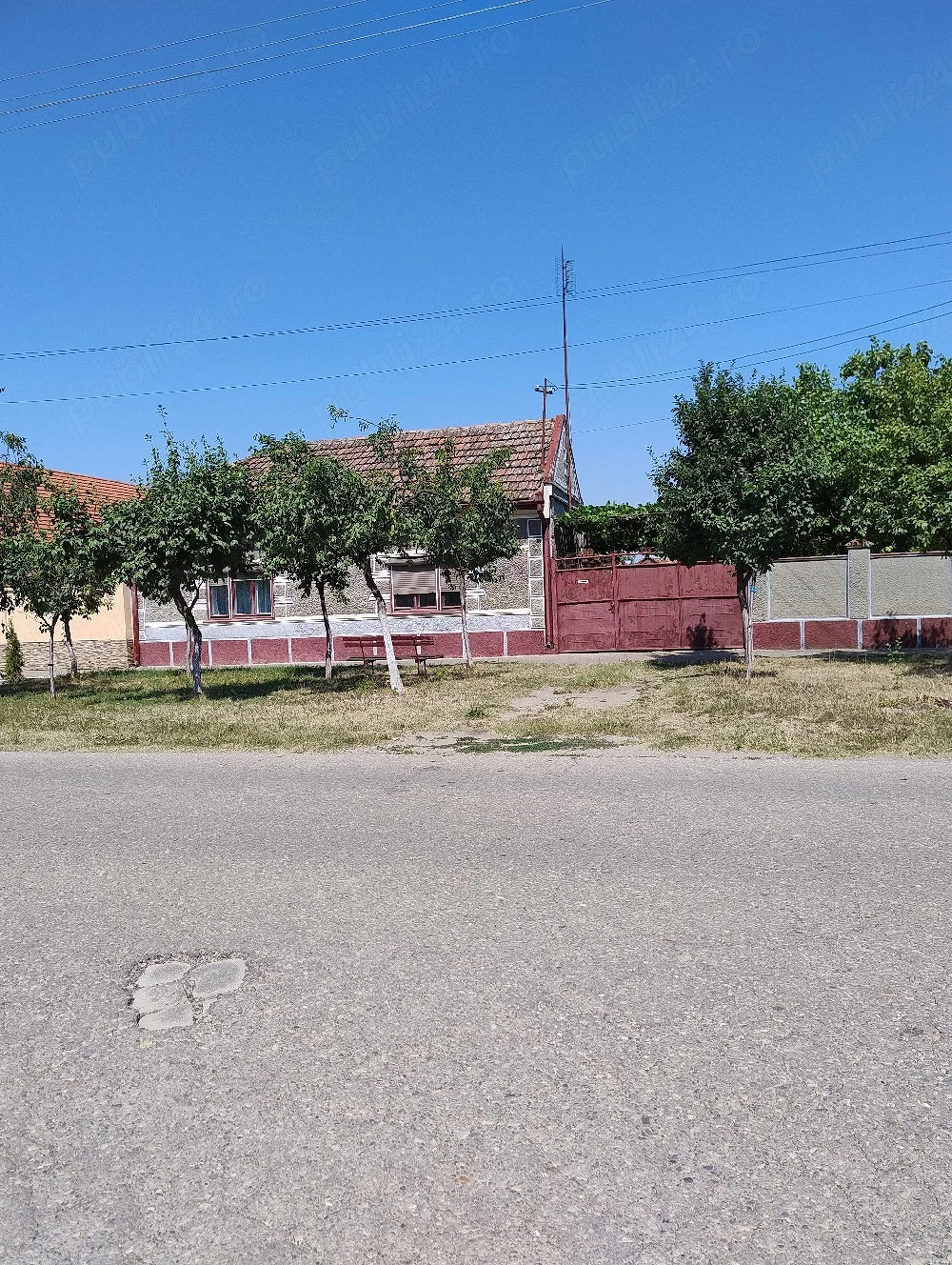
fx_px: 878
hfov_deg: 56.9
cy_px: 632
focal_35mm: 24
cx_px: 476
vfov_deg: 71.5
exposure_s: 1/1250
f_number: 1.8
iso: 100
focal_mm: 5.56
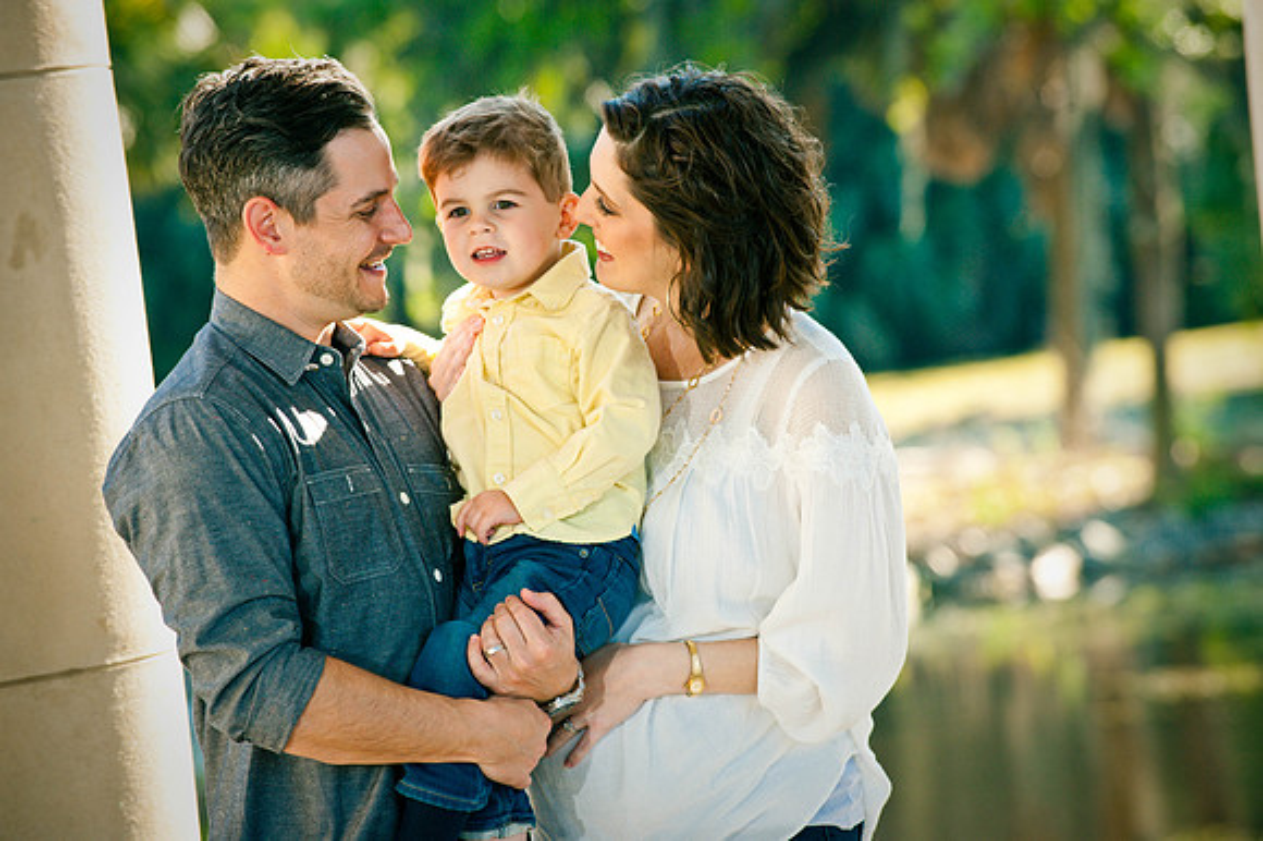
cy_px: 420
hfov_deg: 10.3
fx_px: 7012
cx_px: 632
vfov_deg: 6.9
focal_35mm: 200
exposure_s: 1/250
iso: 250
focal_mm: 200
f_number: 5.6
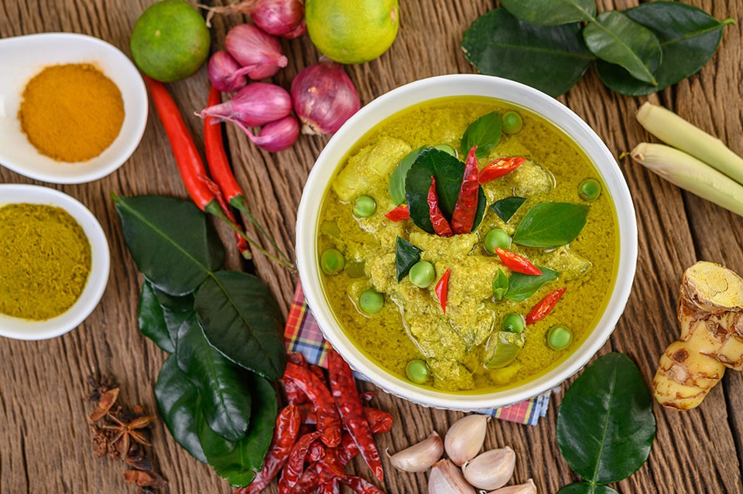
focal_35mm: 60
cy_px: 247
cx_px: 372
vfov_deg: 22.6
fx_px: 1238
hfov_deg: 33.4
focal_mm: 60
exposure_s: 1/125
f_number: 5.6
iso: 100
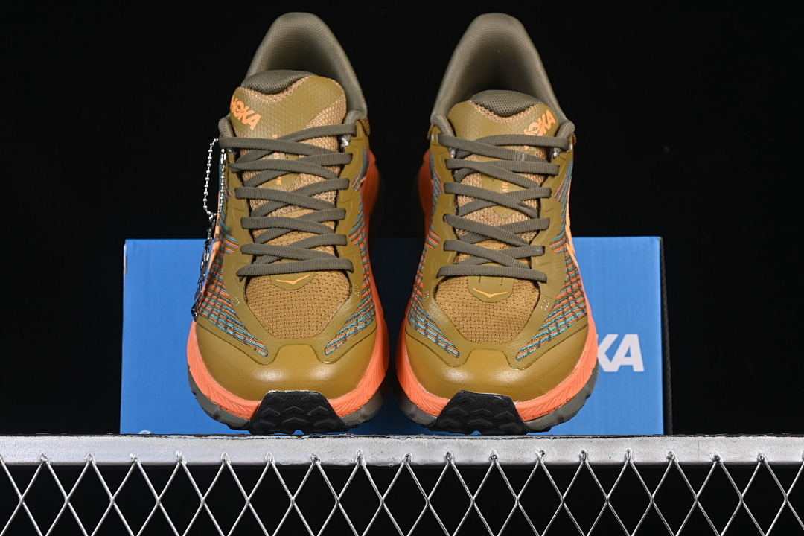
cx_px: 402
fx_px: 1675
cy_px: 268
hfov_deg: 27.0
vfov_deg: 18.2
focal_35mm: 75
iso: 160
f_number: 7.1
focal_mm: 50
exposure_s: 1/80
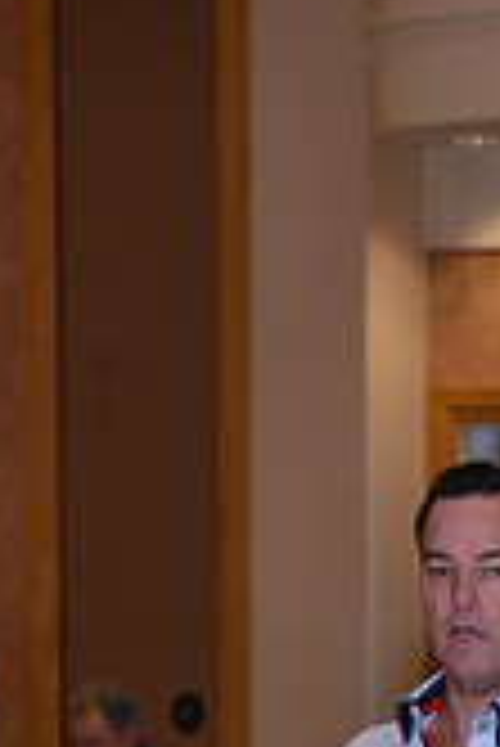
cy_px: 1017
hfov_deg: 5.0
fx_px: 5654
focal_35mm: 272
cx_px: 813
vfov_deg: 7.5
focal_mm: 78
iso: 1000
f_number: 4
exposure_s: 1/250
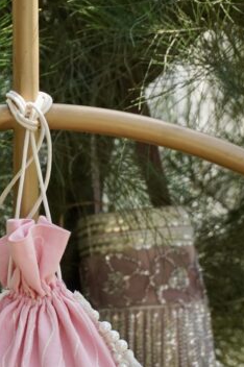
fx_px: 1630
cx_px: 9
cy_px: 353
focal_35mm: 160
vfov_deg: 12.7
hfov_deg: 8.5
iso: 800
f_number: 6.3
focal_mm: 50
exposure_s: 1/1000
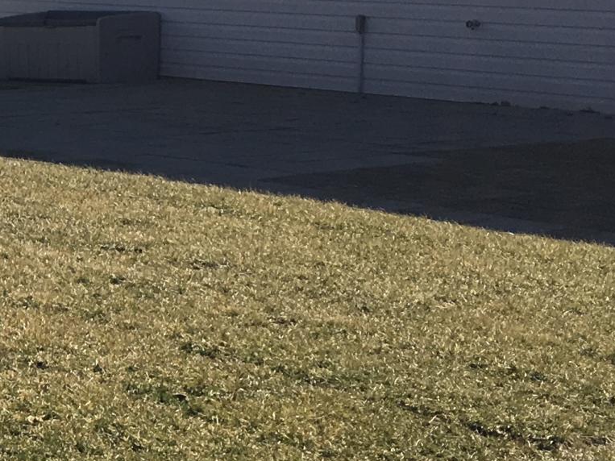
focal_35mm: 114
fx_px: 2025
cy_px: 204
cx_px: -404
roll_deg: -1.7
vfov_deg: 13.0
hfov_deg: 15.4
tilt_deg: -6.2
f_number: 2.2
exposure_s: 1/1972
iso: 25
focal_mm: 4.15
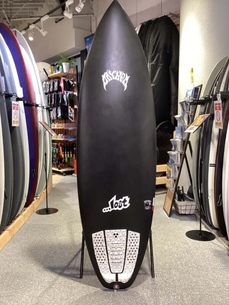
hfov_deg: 45.4
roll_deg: +0.9
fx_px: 273
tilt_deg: -7.0
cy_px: 152
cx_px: 114
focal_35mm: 31
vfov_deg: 58.4
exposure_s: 1/60
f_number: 2.4
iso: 200
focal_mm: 3.3
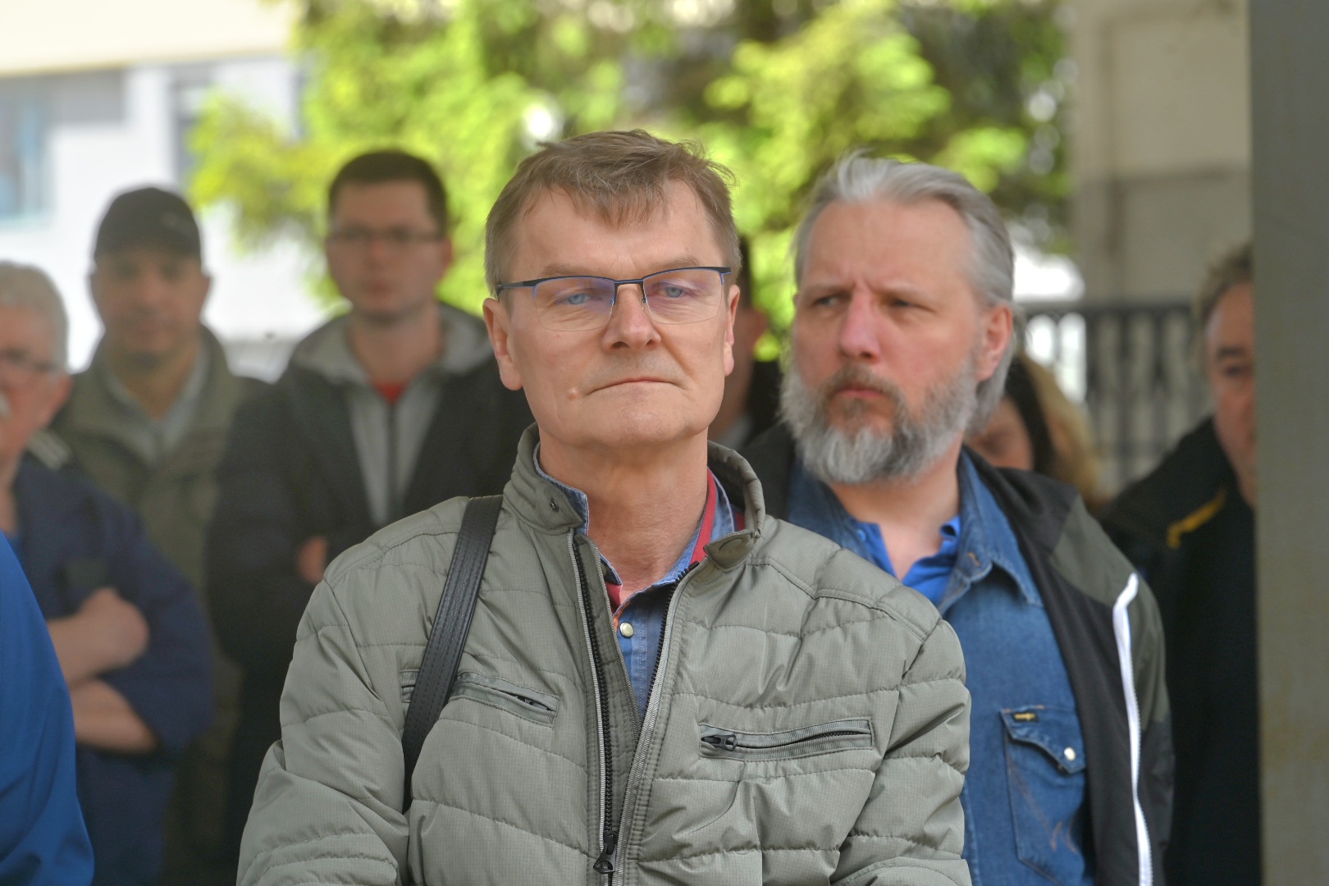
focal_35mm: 180
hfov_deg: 11.4
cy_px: 443
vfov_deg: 7.6
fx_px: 6644
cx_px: 664
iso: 100
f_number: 8
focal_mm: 180
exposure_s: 1/161
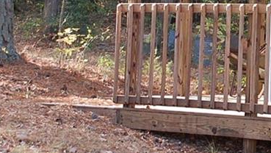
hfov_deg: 13.6
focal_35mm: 152
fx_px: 1096
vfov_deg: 7.9
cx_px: 350
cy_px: -10
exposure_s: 1/80
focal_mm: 35
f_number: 4.5
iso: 400
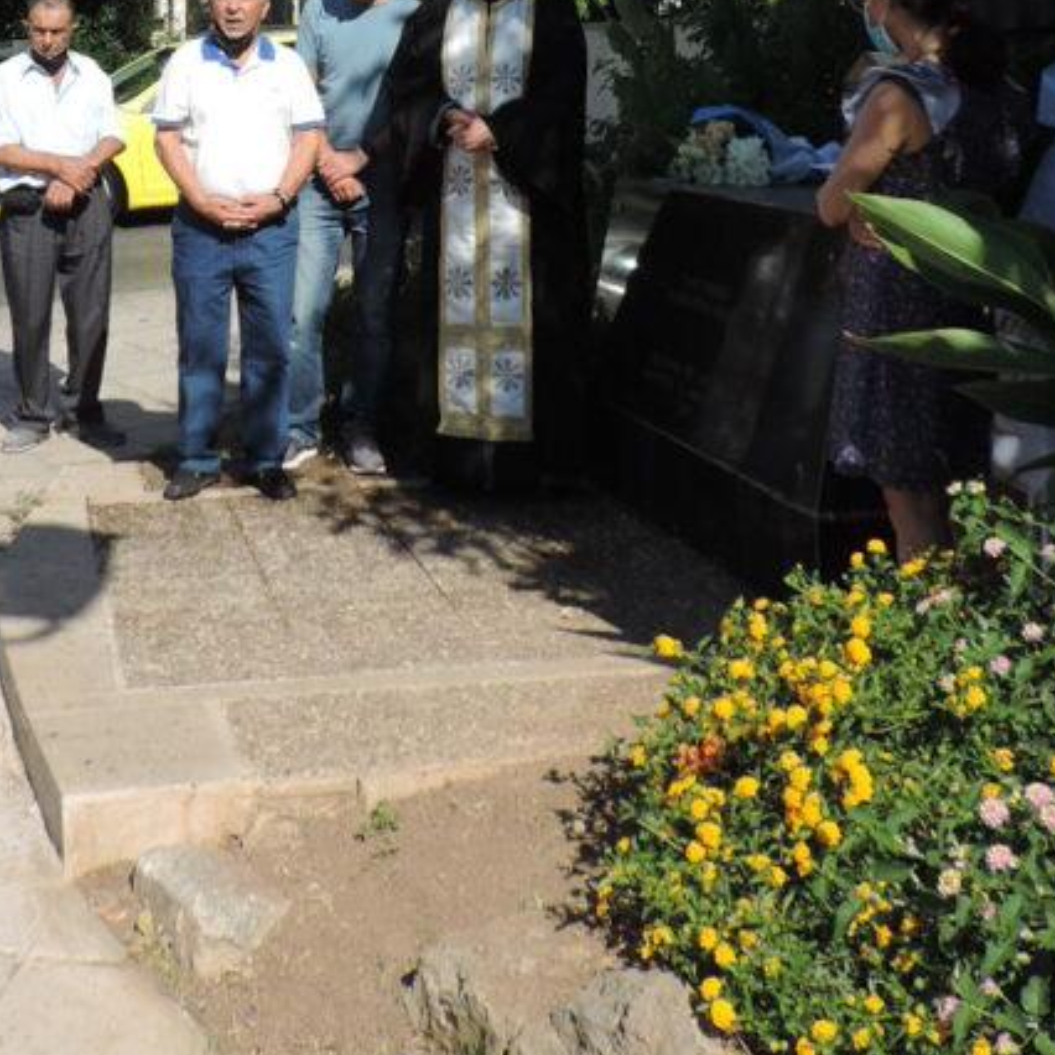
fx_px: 1759
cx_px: 297
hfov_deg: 32.9
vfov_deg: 29.9
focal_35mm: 51
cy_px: -114
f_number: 3
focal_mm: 4.3
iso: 80
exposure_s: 1/1000
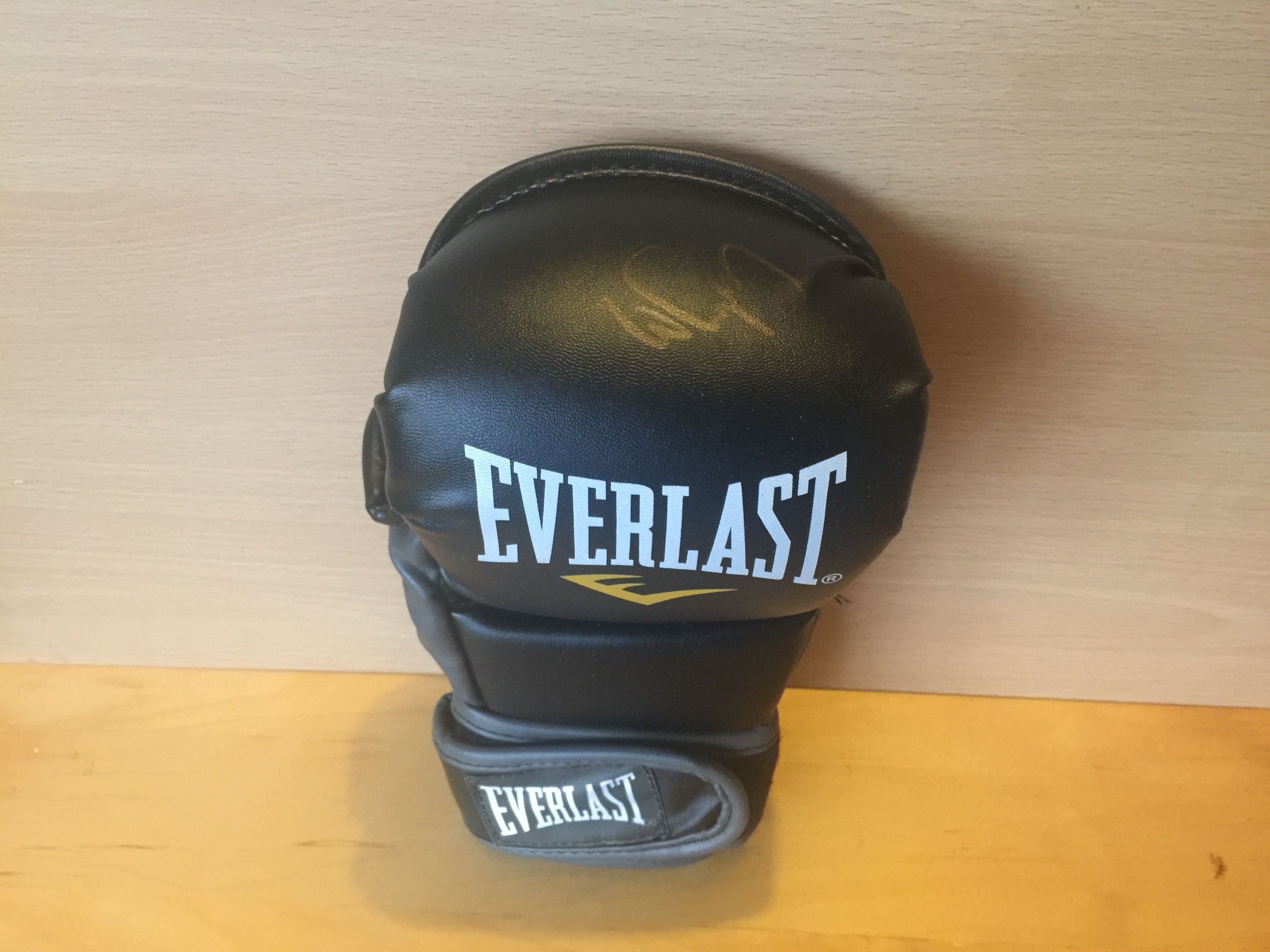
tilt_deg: -42.0
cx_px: 635
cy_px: 476
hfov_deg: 61.7
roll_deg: +0.4
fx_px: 1064
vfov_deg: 48.2
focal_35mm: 29
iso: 200
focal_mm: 4.15
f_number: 2.2
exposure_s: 1/8
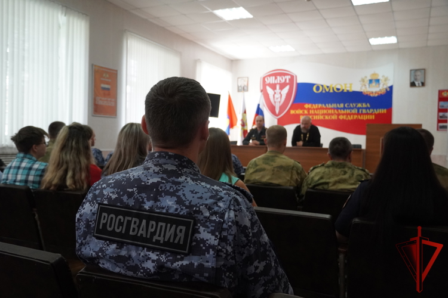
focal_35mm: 33
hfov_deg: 57.2
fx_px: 411
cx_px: 224
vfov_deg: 40.0
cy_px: 149
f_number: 4
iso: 1600
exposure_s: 1/160
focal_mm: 22
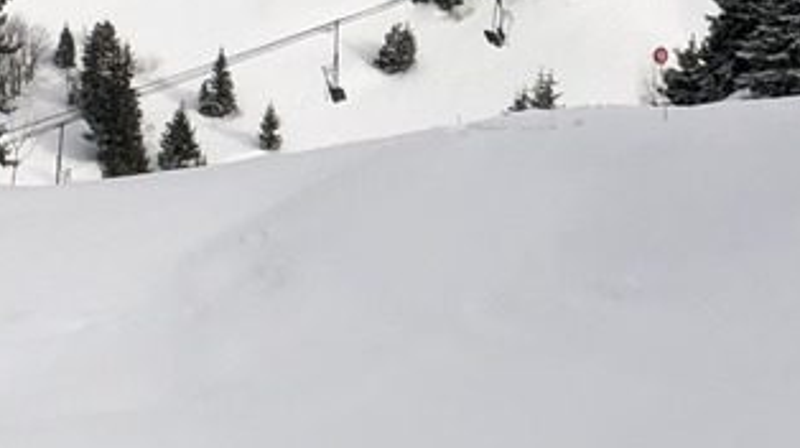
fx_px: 6125
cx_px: -841
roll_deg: -1.9
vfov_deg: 4.1
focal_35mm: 289
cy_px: -400
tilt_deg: -6.9
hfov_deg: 7.2
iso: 16
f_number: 2.4
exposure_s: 1/2558
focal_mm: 6
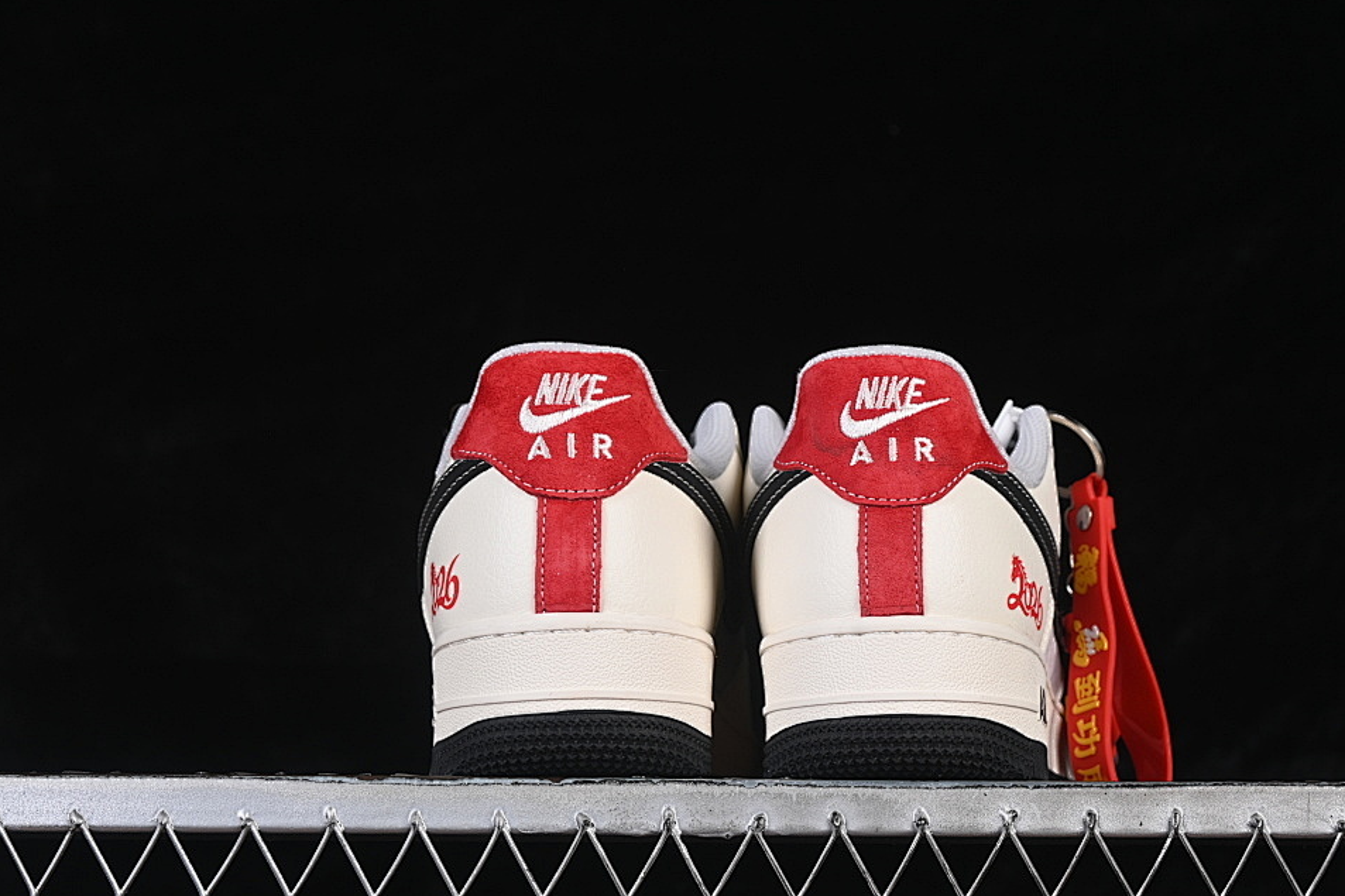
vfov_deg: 16.1
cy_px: 464
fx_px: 3175
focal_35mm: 85
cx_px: 755
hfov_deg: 23.9
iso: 160
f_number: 8
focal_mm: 50
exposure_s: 1/80
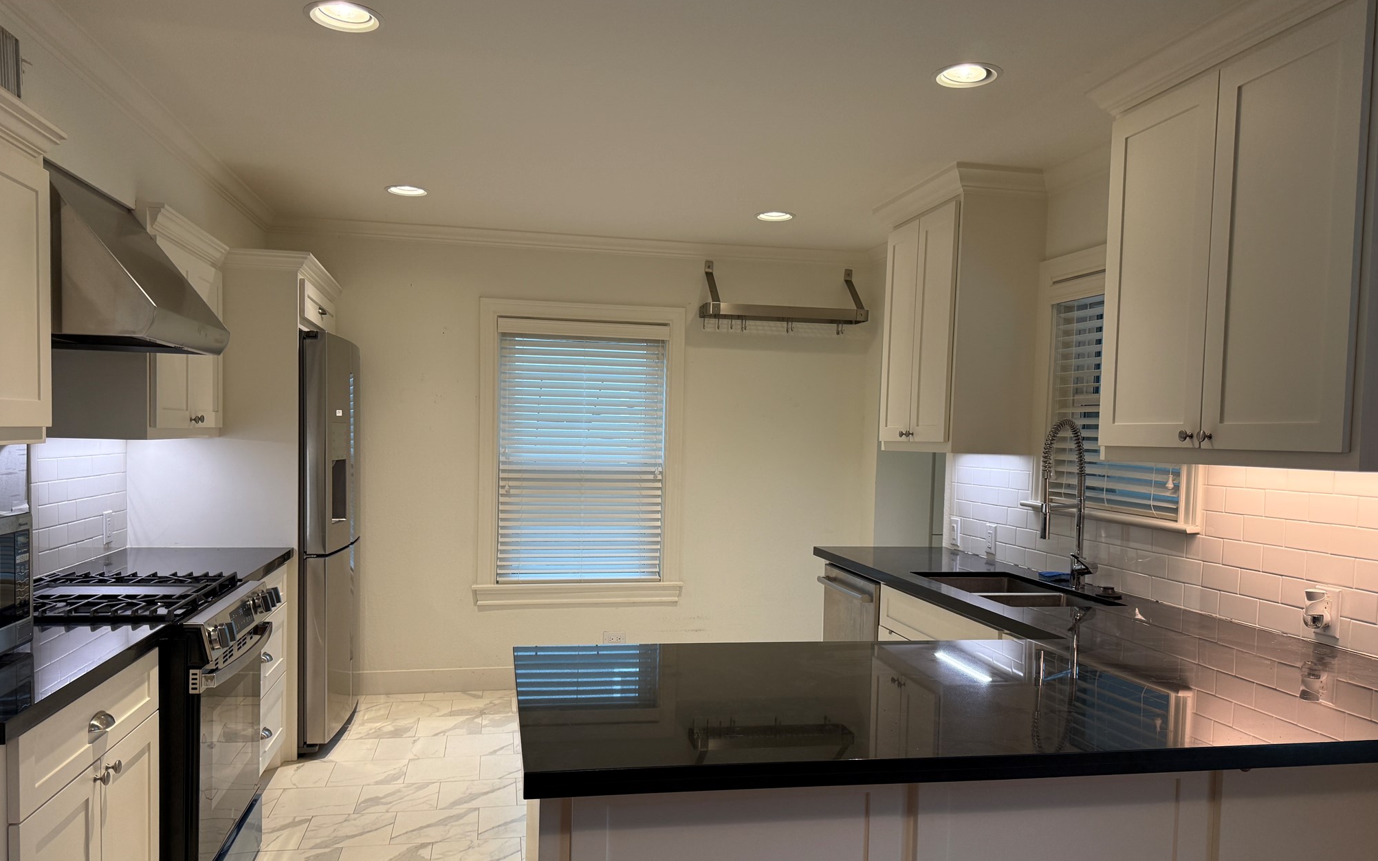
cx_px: 683
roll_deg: -1.0
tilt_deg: -2.2
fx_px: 976
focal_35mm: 26
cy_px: 487
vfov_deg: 47.5
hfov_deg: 70.4
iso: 160
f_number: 1.78
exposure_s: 1/153
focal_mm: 6.76
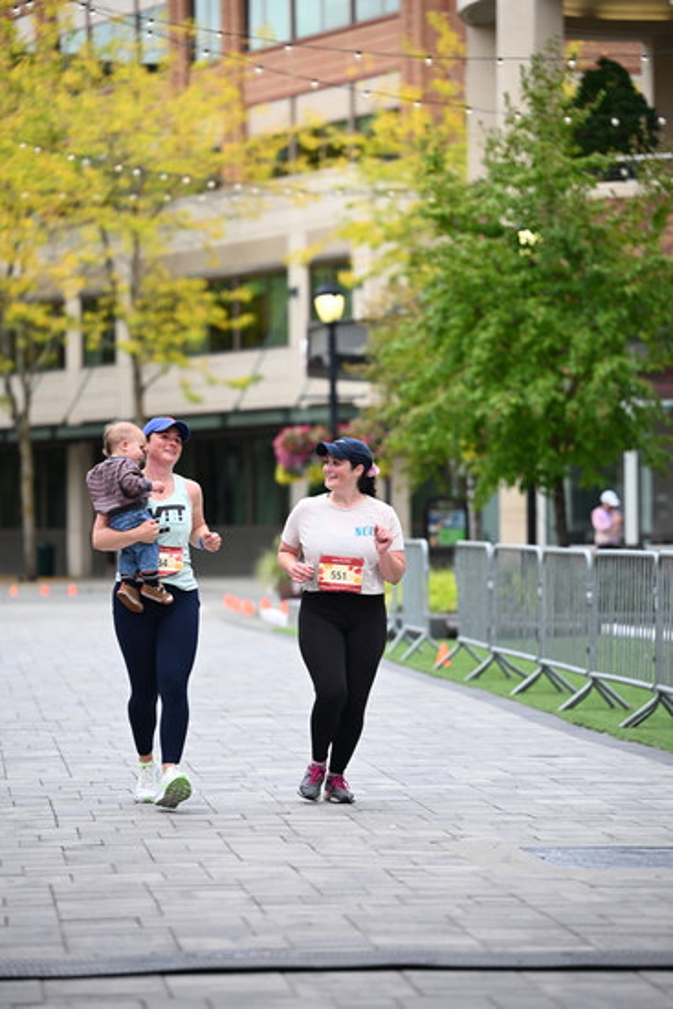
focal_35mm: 130
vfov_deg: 15.8
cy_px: 504
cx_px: 336
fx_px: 3643
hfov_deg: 10.6
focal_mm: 130
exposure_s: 1/1600
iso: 640
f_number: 2.8
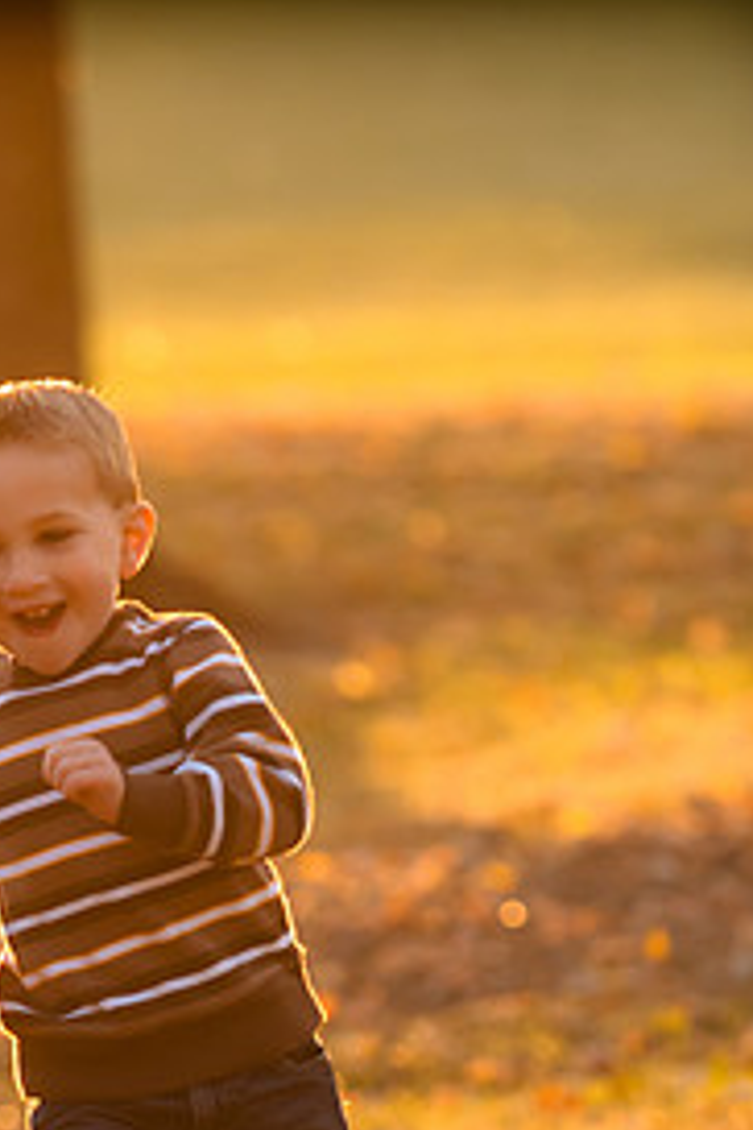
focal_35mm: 420
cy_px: 911
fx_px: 13176
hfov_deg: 3.3
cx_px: 288
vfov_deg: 4.9
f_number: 3.5
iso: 800
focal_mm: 170
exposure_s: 1/640
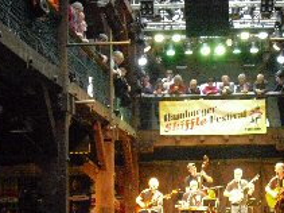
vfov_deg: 16.1
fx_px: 738
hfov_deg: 21.5
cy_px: 210
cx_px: 232
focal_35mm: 90
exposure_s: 1/13
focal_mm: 6.2
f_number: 2.8
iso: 800
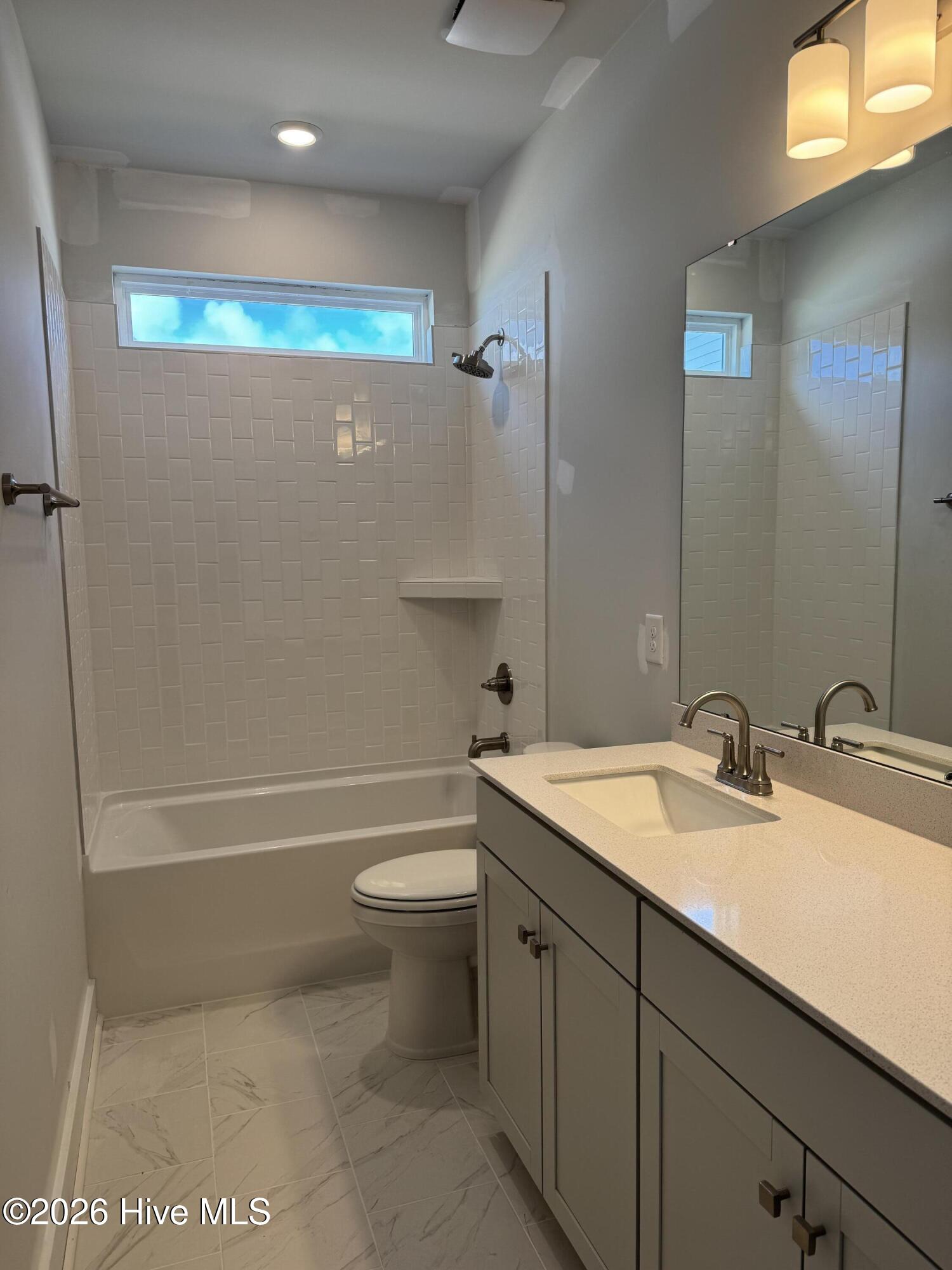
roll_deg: +1.1
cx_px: 476
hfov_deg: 56.8
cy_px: 635
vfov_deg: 71.6
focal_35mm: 24
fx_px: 880
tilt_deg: -6.1
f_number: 1.78
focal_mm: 6.76
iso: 80
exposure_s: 1/164
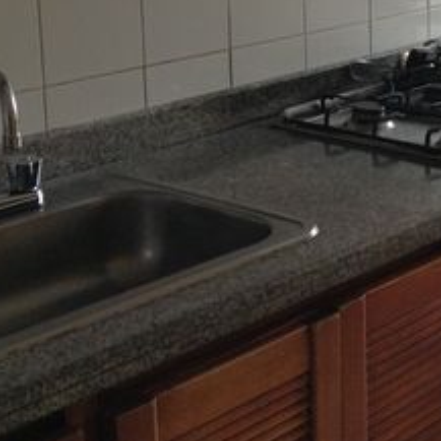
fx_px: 1297
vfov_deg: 18.9
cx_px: 363
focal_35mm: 90
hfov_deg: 19.1
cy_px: 37
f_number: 2.4
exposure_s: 1/120
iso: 50
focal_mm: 3.3
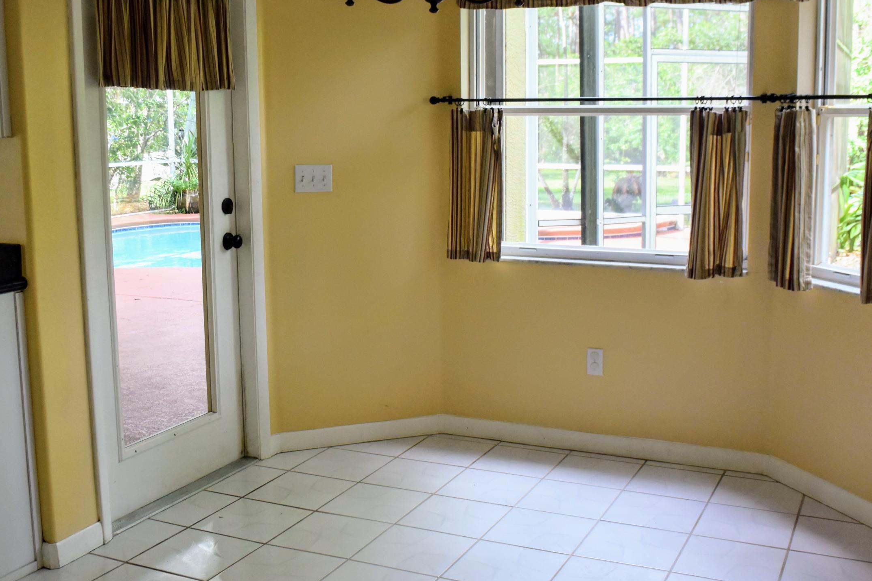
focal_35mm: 42
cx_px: 440
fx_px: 1017
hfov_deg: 46.4
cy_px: 254
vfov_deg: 31.8
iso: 400
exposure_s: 1/200
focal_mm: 11.2
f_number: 3.8
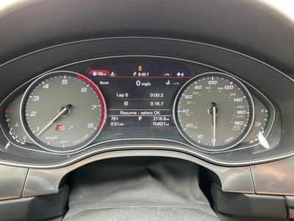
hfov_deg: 61.7
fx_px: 246
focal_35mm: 29
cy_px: 110
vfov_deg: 48.2
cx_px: 147
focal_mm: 3
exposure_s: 1/60
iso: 80
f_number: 1.8
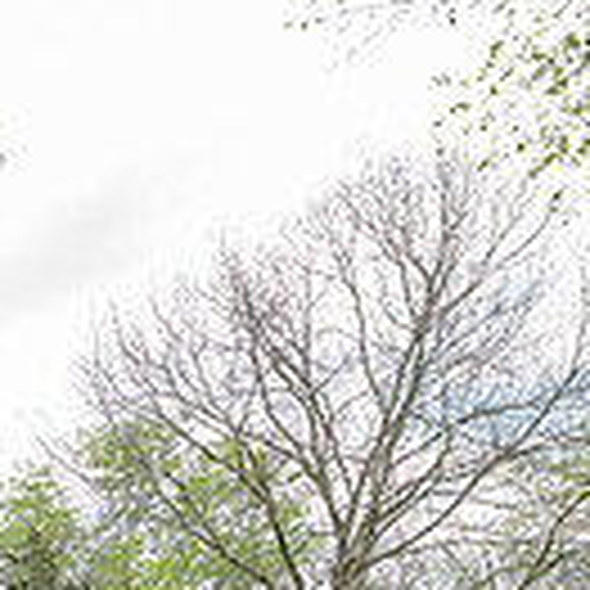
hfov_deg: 19.4
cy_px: 831
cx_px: -536
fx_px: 1157
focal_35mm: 60
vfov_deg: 23.9
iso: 500
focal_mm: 16
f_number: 4.5
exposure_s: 1/640
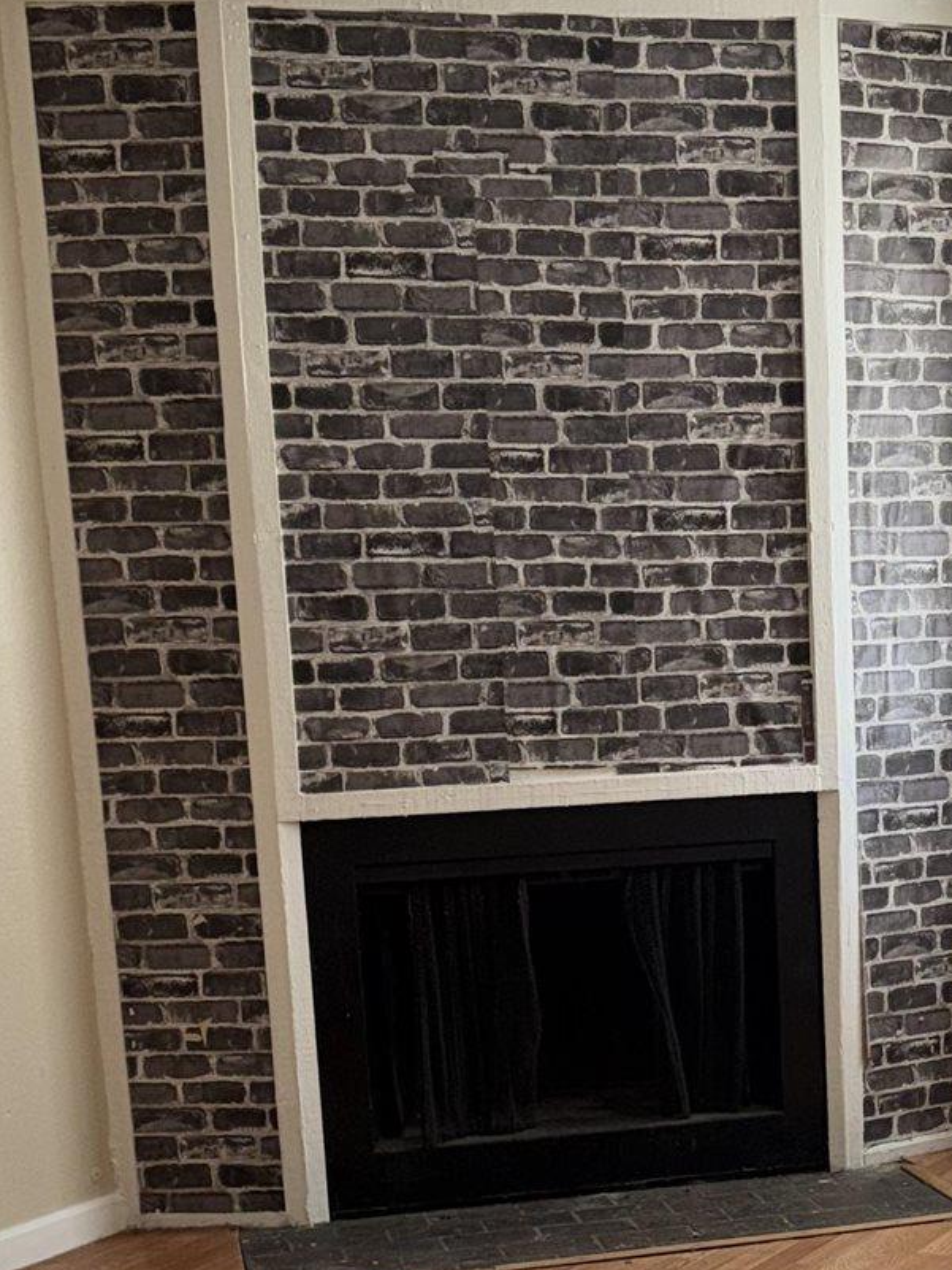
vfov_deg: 27.1
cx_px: 798
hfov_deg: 21.0
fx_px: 2529
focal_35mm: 69
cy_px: 1156
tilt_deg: -15.1
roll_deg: +0.8
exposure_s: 1/29
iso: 64
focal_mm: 6.76
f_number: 1.78
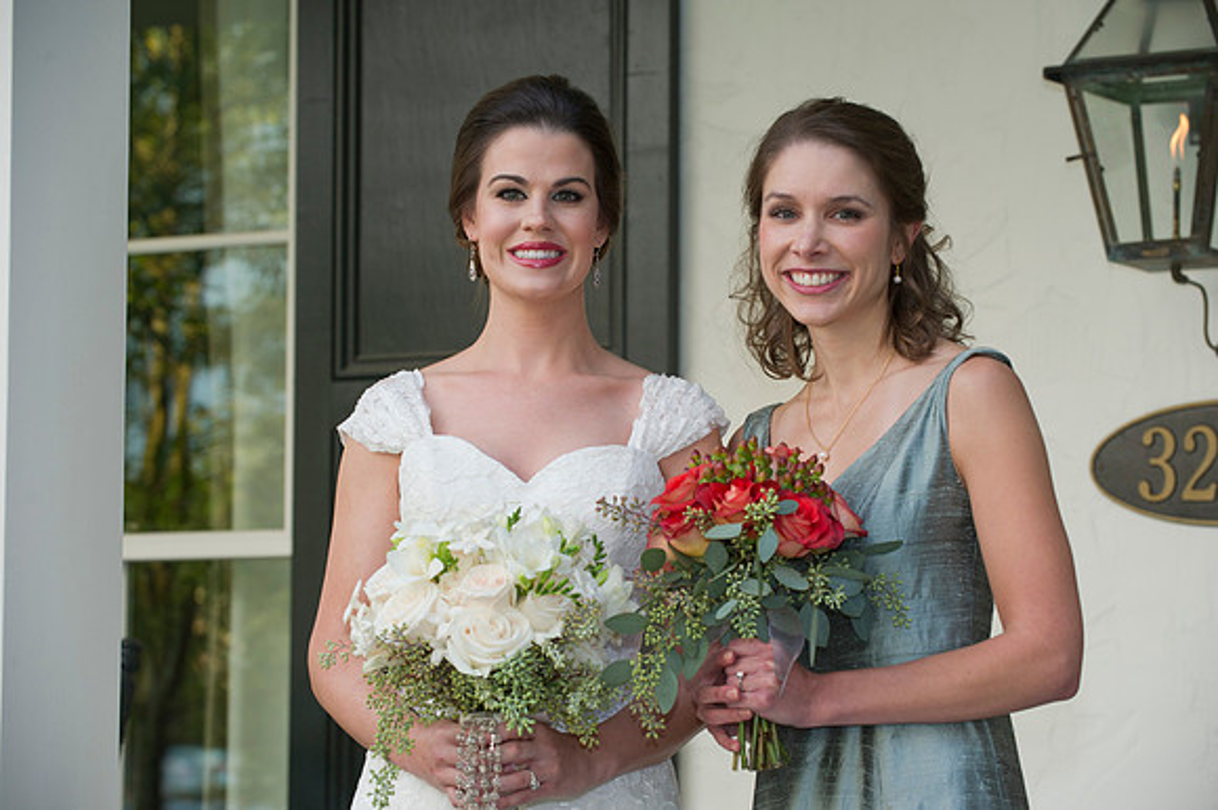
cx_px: 609
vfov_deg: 12.4
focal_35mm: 110
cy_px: 405
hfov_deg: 18.6
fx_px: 3719
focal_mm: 110
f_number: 5
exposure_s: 1/100
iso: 500
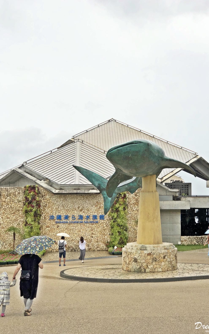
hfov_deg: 21.3
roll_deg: -0.4
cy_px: 168
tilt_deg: +4.3
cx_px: 123
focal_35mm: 61
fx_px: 556
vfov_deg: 33.5
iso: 20
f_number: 2.8
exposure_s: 1/475
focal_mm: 6.6
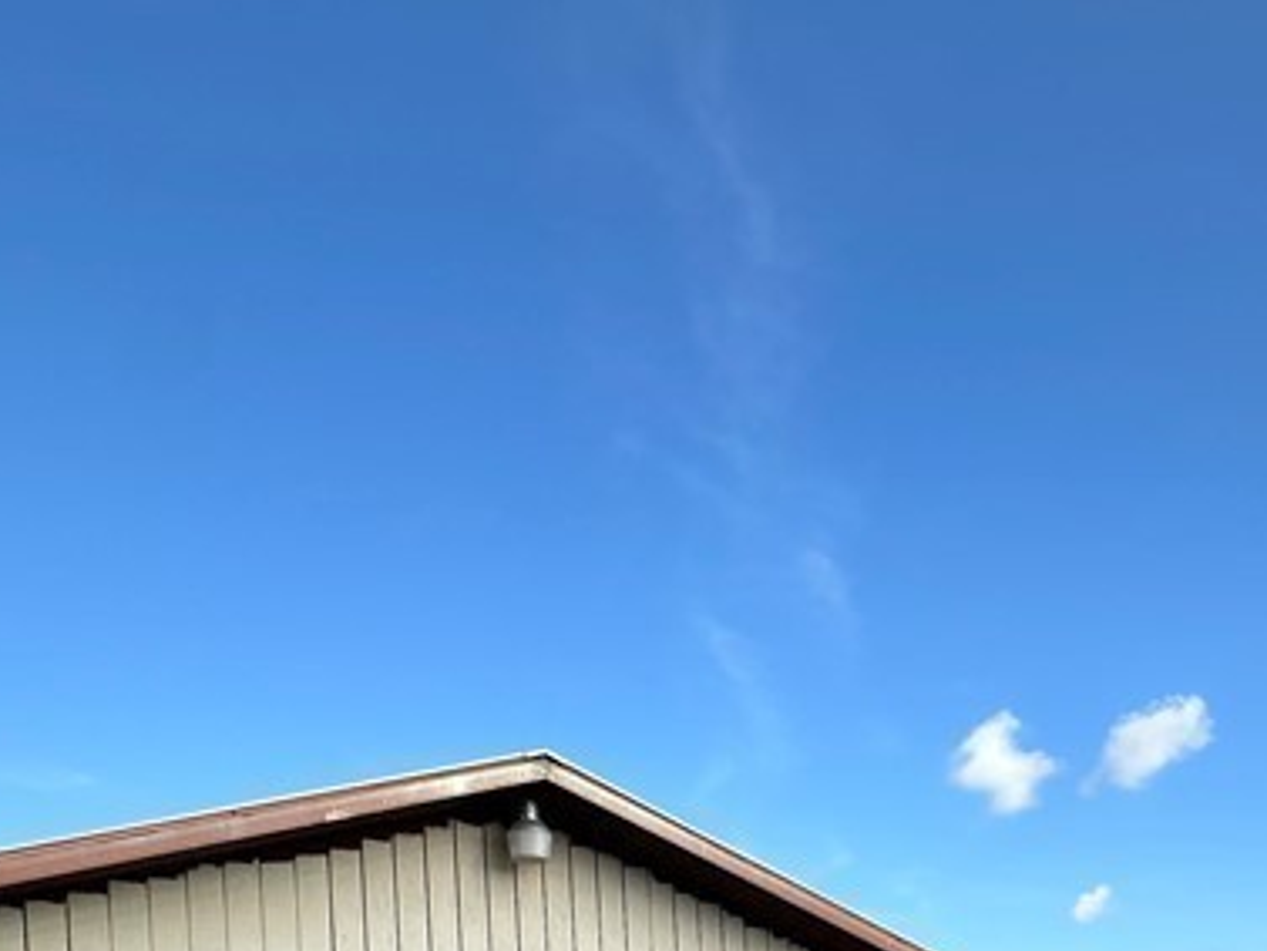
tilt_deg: -3.2
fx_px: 1391
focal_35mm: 38
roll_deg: +1.1
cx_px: 968
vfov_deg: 30.1
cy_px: 1230
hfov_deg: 47.0
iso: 50
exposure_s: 1/932
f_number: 2.2
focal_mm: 2.22
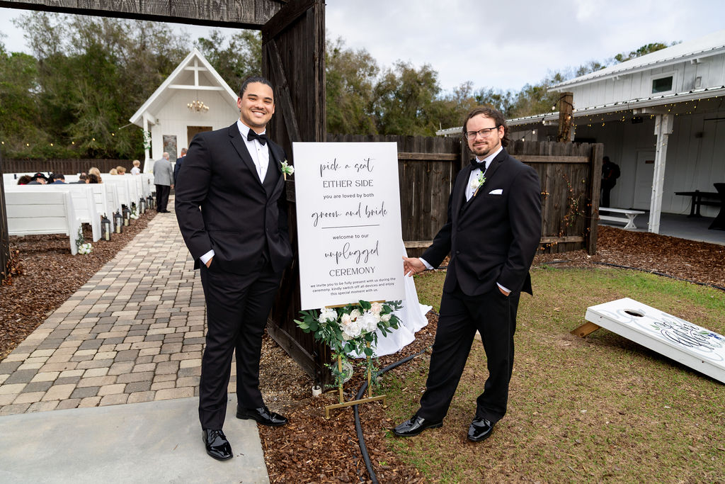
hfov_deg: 73.3
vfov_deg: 52.8
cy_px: 242
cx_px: 362
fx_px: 487
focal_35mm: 24
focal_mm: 24
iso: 320
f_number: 2.8
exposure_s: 1/3200
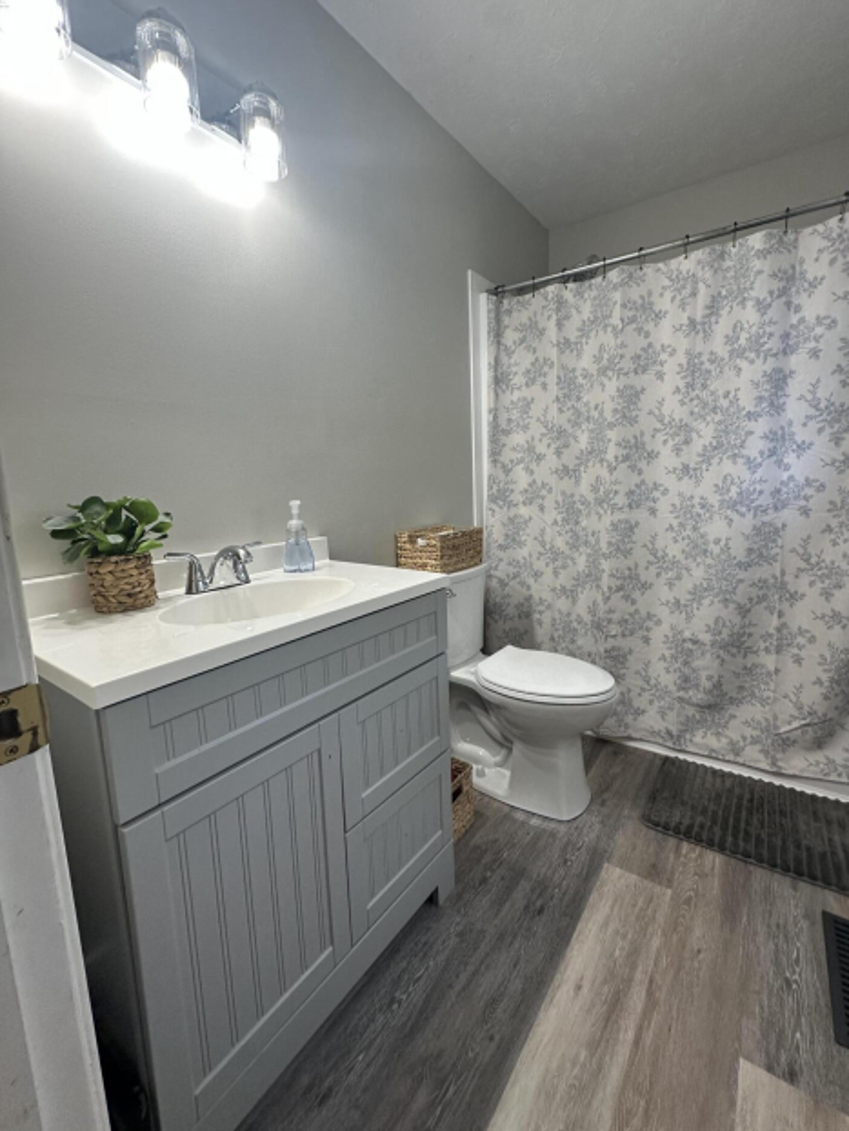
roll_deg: +1.4
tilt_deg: -8.5
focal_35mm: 15
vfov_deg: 98.1
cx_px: 449
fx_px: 490
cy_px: 548
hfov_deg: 81.7
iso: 160
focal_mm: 2.22
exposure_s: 1/120
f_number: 2.2
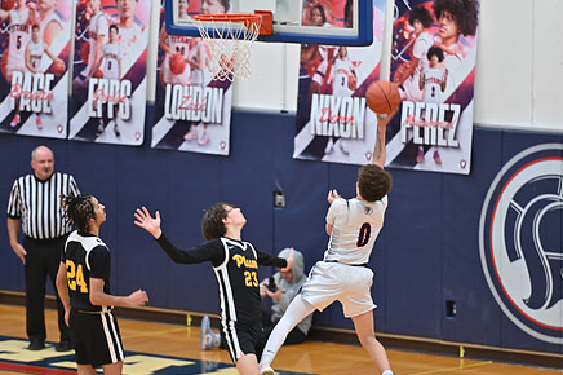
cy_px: 195
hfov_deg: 7.7
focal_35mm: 266
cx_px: 283
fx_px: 4157
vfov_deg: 5.2
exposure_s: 1/200
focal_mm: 200
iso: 1000
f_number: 4
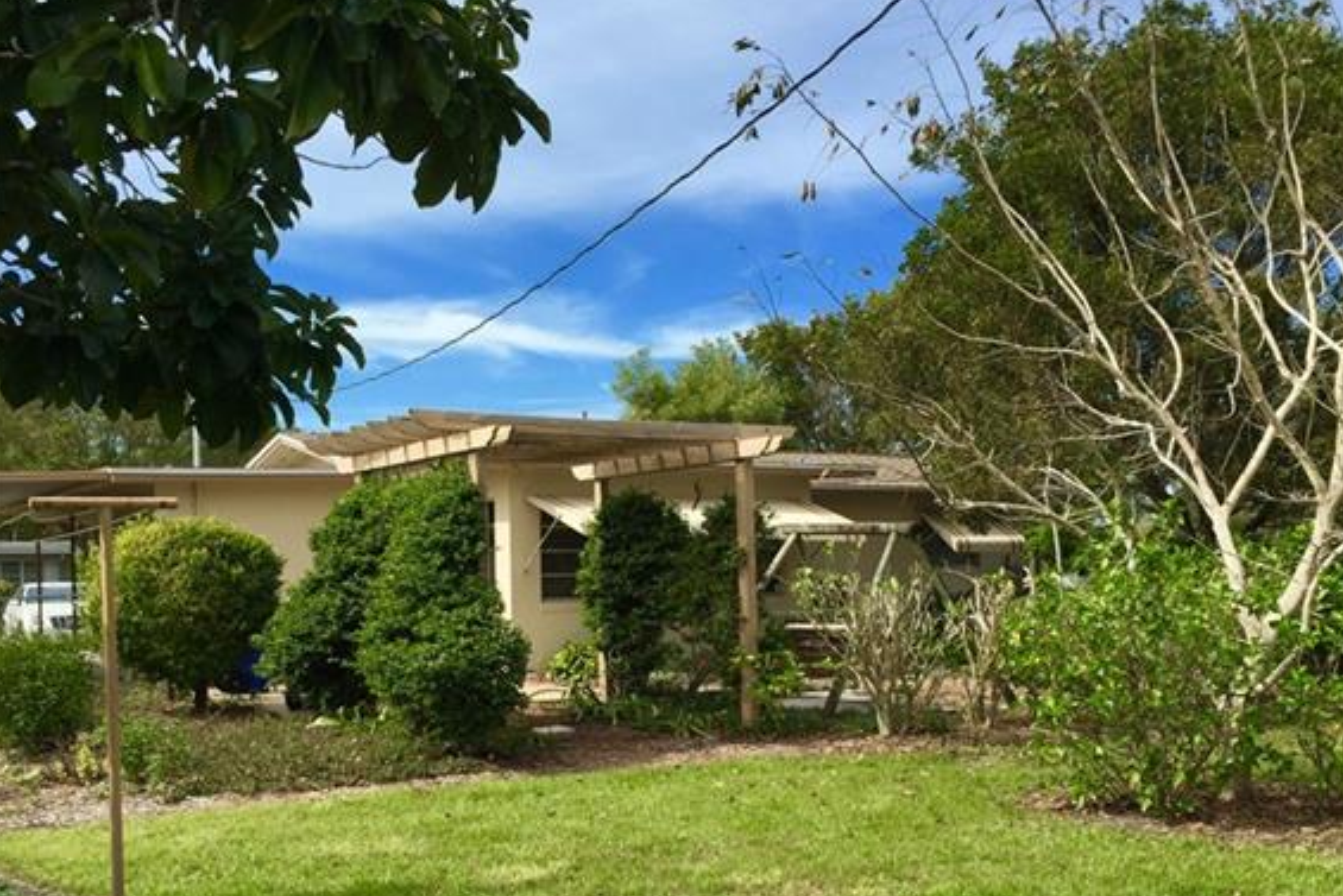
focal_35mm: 41
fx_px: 1530
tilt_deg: -2.2
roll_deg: +1.0
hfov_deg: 47.4
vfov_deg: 32.3
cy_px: 630
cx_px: 670
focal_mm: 4.15
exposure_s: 1/1799
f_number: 2.2
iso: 32
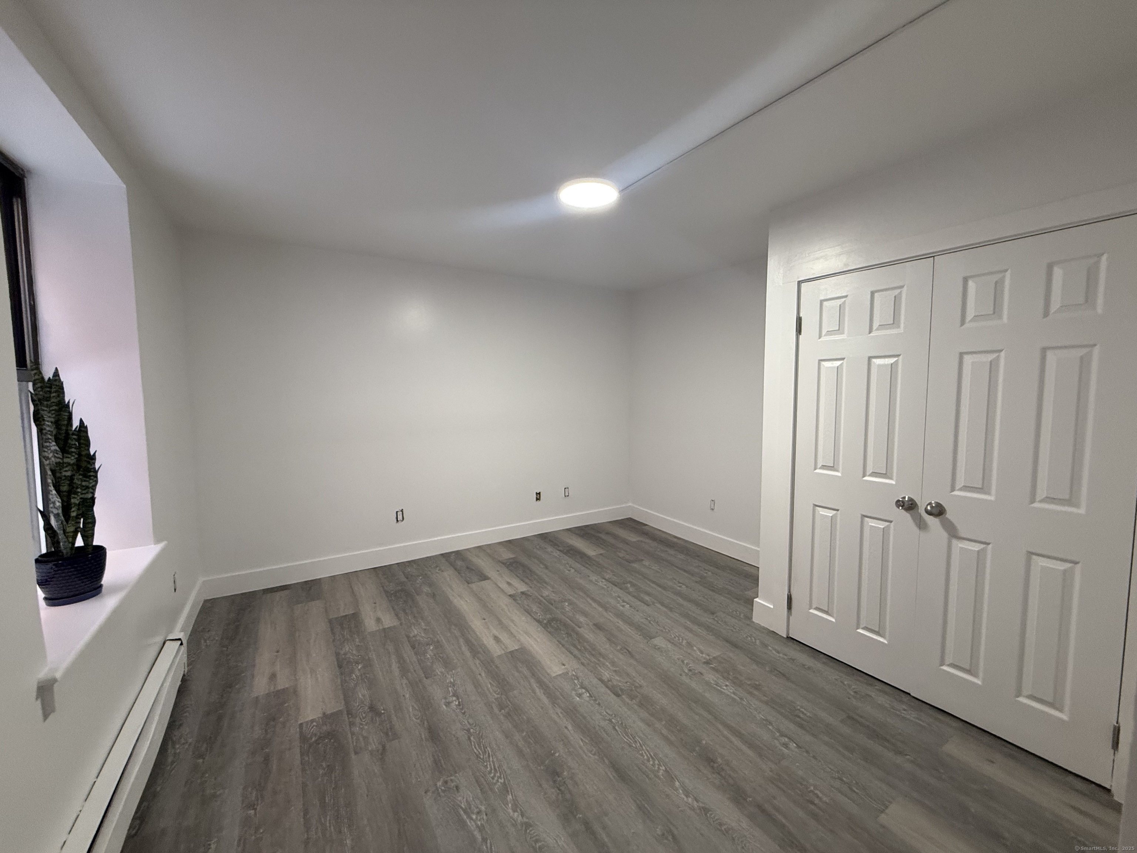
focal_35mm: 14
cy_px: 426
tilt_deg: -4.6
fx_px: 460
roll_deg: -0.5
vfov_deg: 85.7
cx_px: 568
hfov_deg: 102.1
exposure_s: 1/120
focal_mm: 2.22
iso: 320
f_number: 2.2
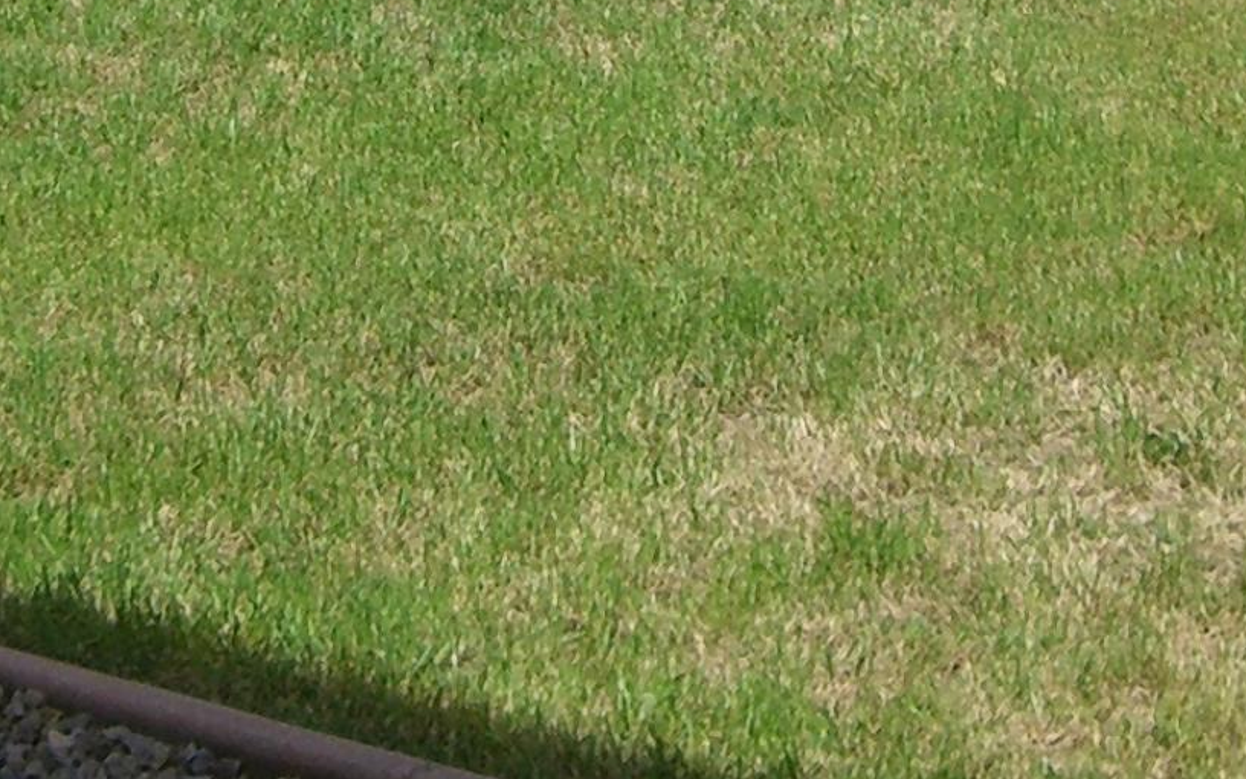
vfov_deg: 8.7
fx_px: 5026
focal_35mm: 148
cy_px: -335
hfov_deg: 14.1
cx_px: 431
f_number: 4.3
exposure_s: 1/800
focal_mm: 6.2
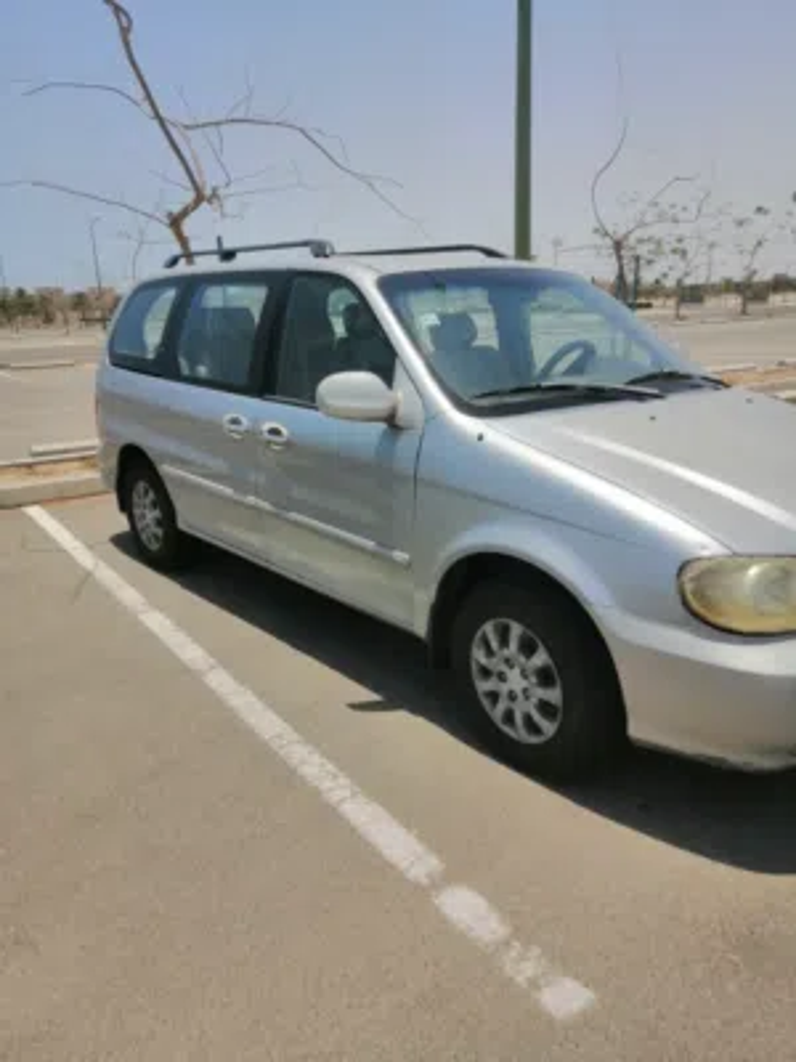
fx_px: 797
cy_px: 531
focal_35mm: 26
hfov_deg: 53.1
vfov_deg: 67.3
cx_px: 398
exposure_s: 1/2865
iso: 50
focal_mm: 3.96
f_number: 1.8
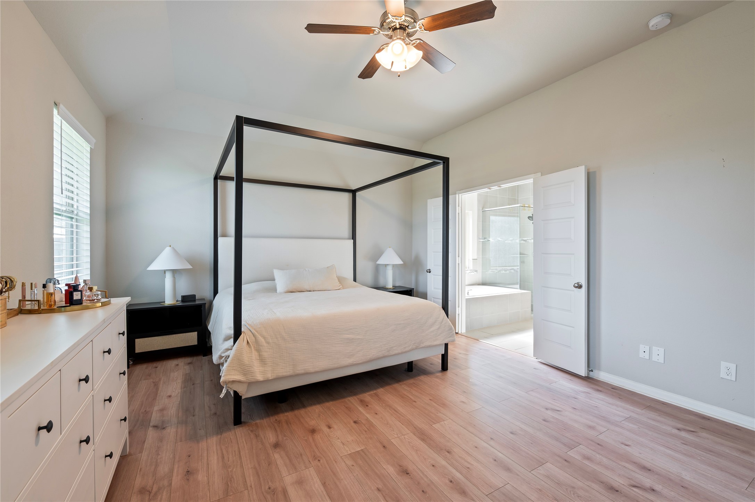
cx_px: 378
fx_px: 314
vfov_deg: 77.2
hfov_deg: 100.4
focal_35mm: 15
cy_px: 251
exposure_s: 1/3
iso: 100
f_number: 6.3
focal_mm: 15
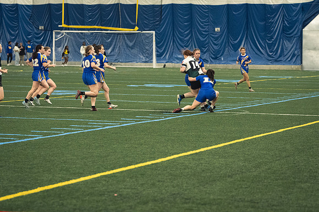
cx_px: 160
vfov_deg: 9.7
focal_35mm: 142
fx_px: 1258
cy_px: 106
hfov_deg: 14.5
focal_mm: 95
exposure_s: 1/500
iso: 8000
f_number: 2.8
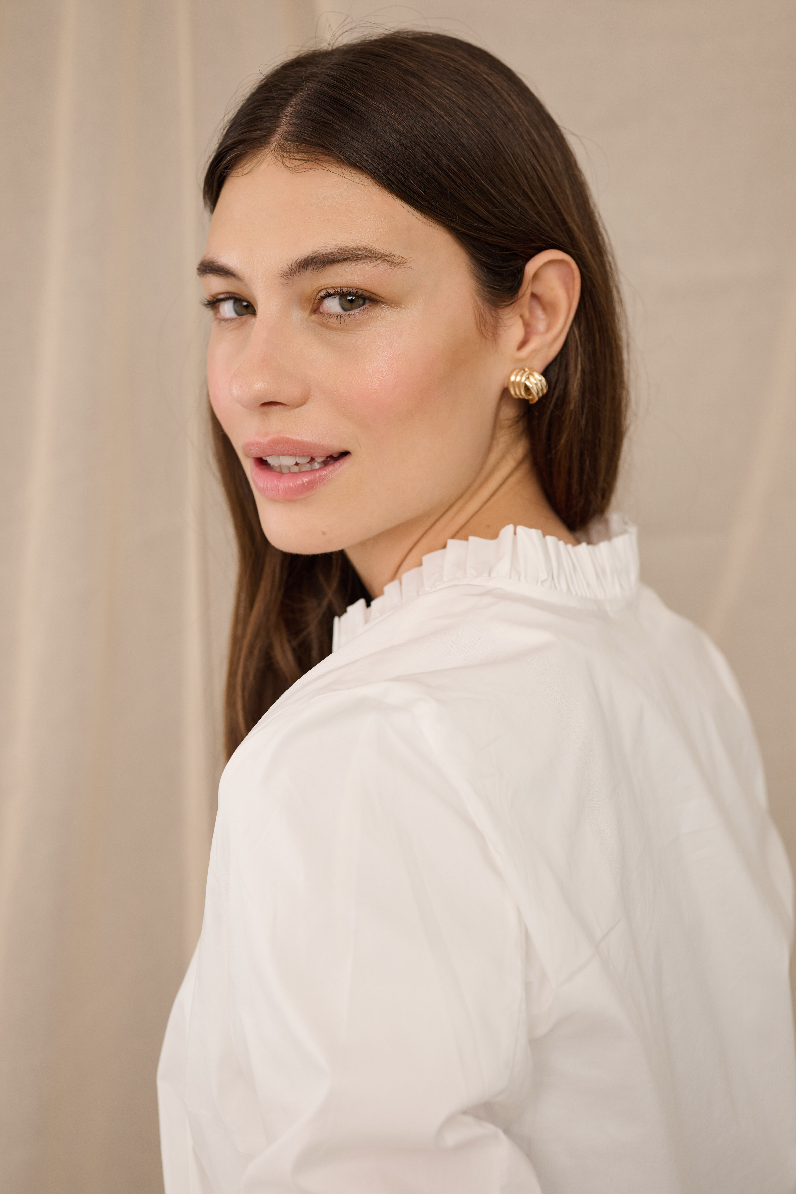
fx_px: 1658
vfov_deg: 39.6
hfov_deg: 27.0
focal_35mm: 50
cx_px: 398
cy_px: 597
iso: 640
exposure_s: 1/200
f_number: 4
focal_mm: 50
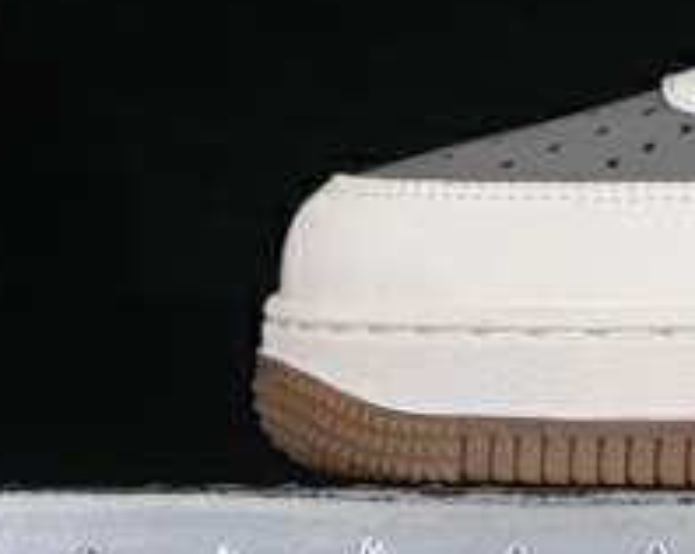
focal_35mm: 260
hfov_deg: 7.3
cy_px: -42
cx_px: 1172
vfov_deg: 5.9
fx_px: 5343
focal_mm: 50
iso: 160
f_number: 8
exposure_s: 1/80
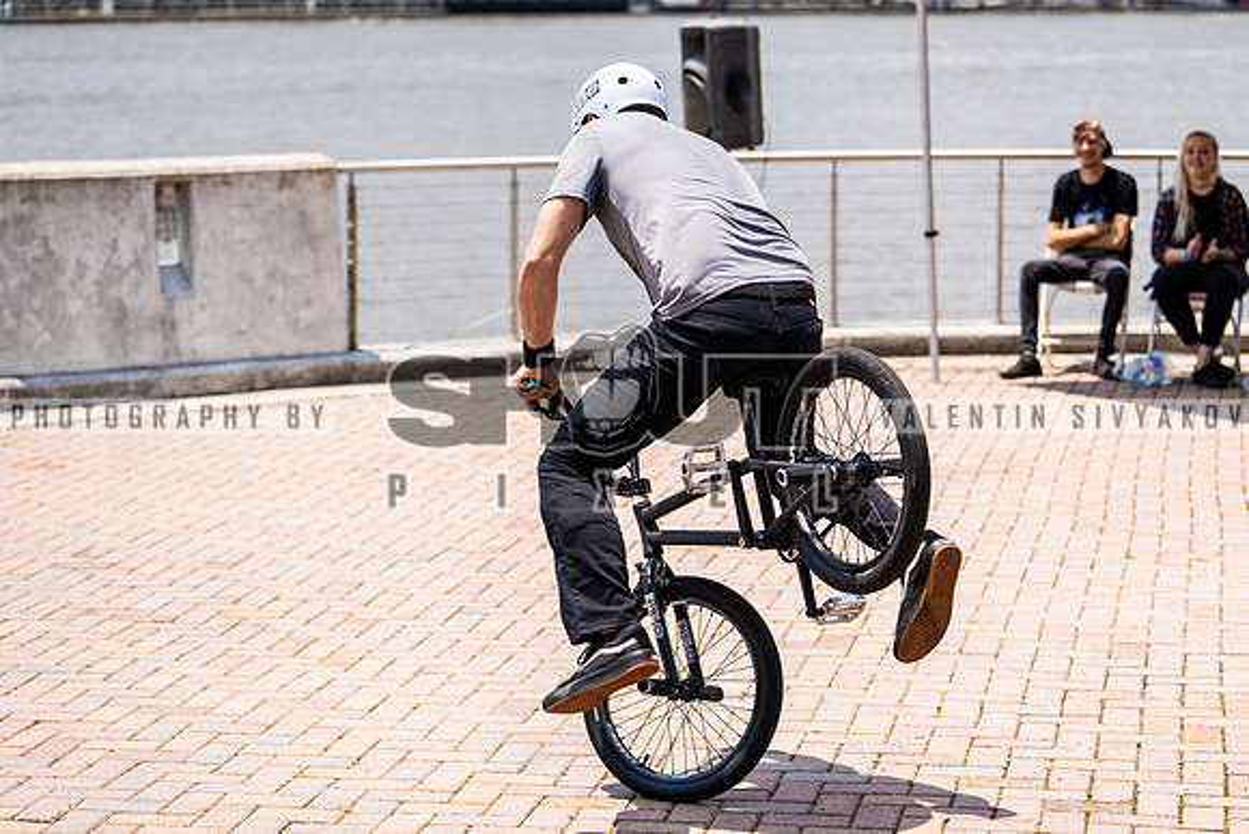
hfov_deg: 22.0
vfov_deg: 14.8
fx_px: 3206
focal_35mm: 92
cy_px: 424
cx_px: 813
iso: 125
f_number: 3.2
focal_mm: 70
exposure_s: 1/2000
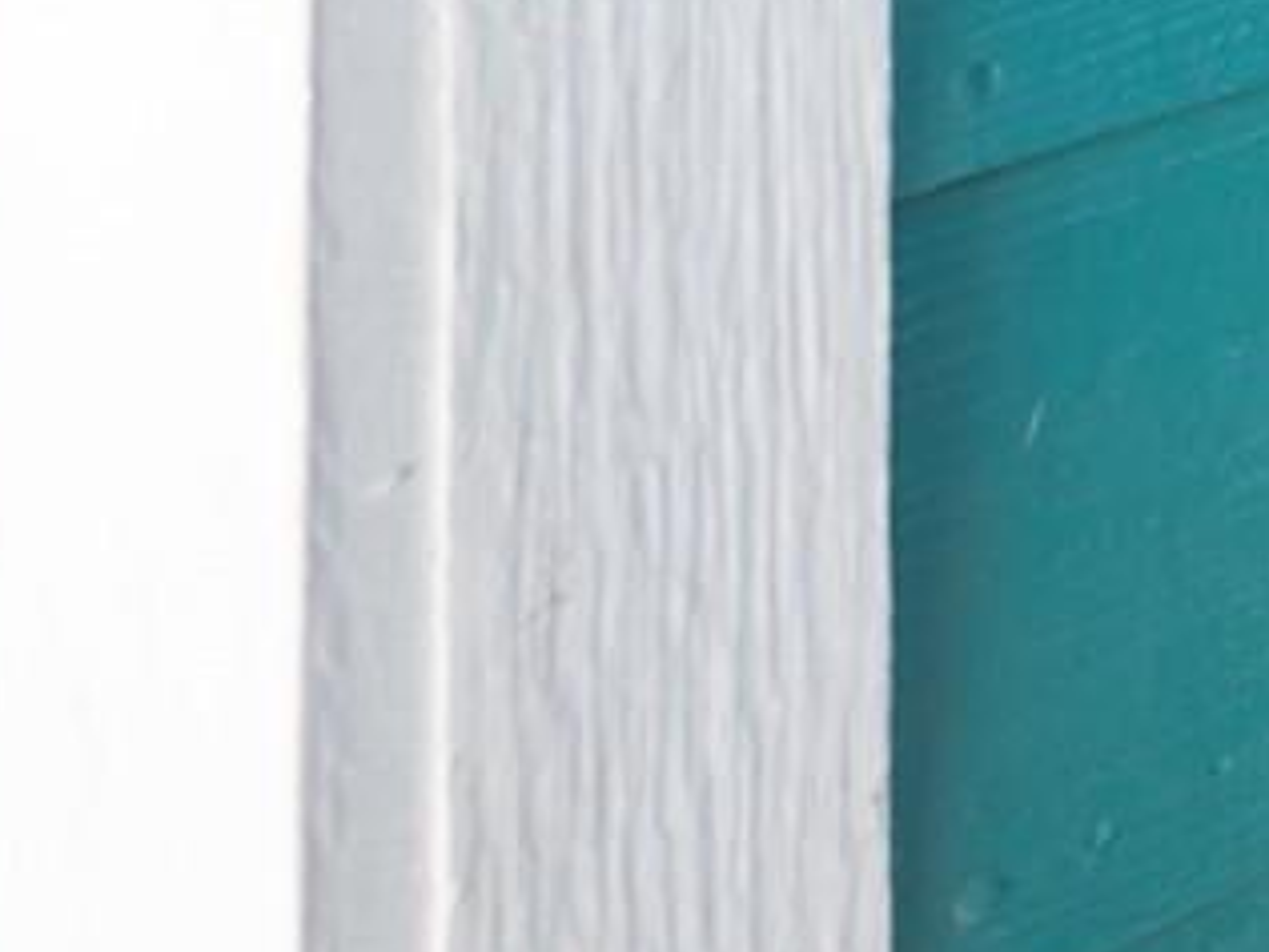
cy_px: -1024
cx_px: 3152
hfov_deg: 13.9
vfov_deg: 13.6
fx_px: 3336
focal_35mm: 91
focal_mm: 9
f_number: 7.1
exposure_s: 1/30
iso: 200
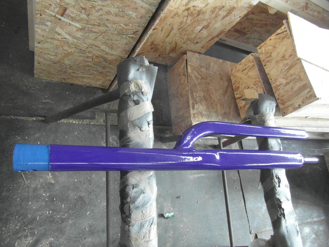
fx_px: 228
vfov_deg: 56.8
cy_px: 124
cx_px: 164
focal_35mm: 24
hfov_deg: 71.6
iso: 400
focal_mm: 4
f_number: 3.2
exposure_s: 1/30
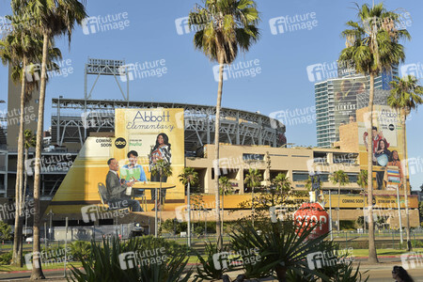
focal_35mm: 48
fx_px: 564
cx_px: 212
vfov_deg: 28.1
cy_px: 141
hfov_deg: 41.1
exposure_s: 1/250
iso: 160
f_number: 10
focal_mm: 48
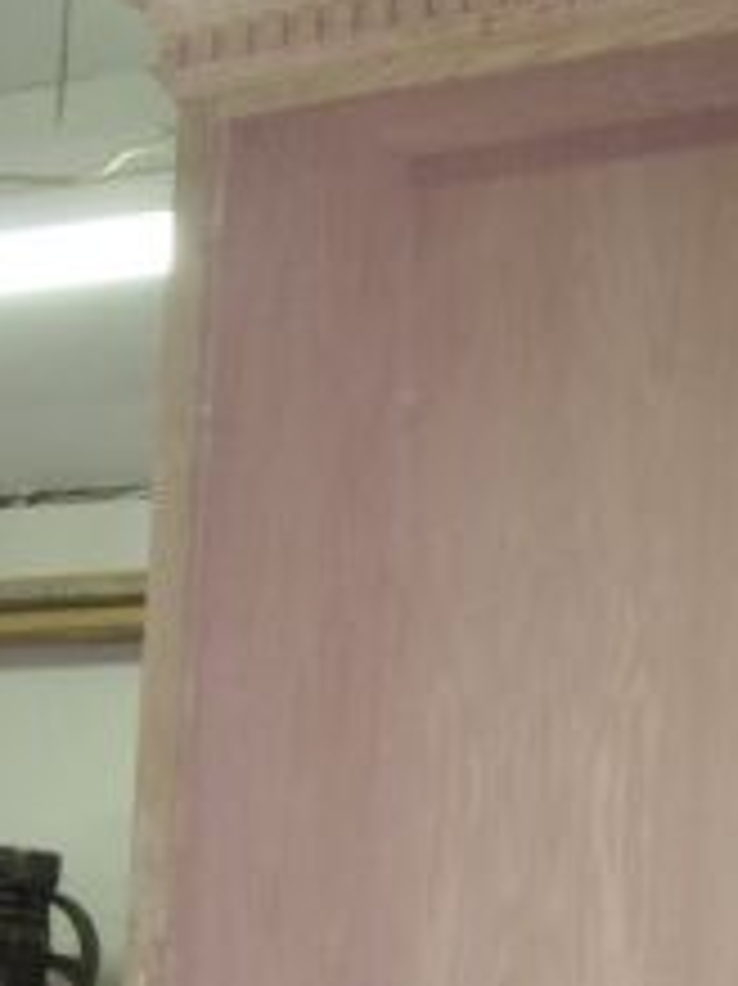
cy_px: 1036
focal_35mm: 104
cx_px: 540
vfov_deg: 18.3
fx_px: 2959
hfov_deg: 14.2
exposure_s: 1/60
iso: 200
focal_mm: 7.9
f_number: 2.8
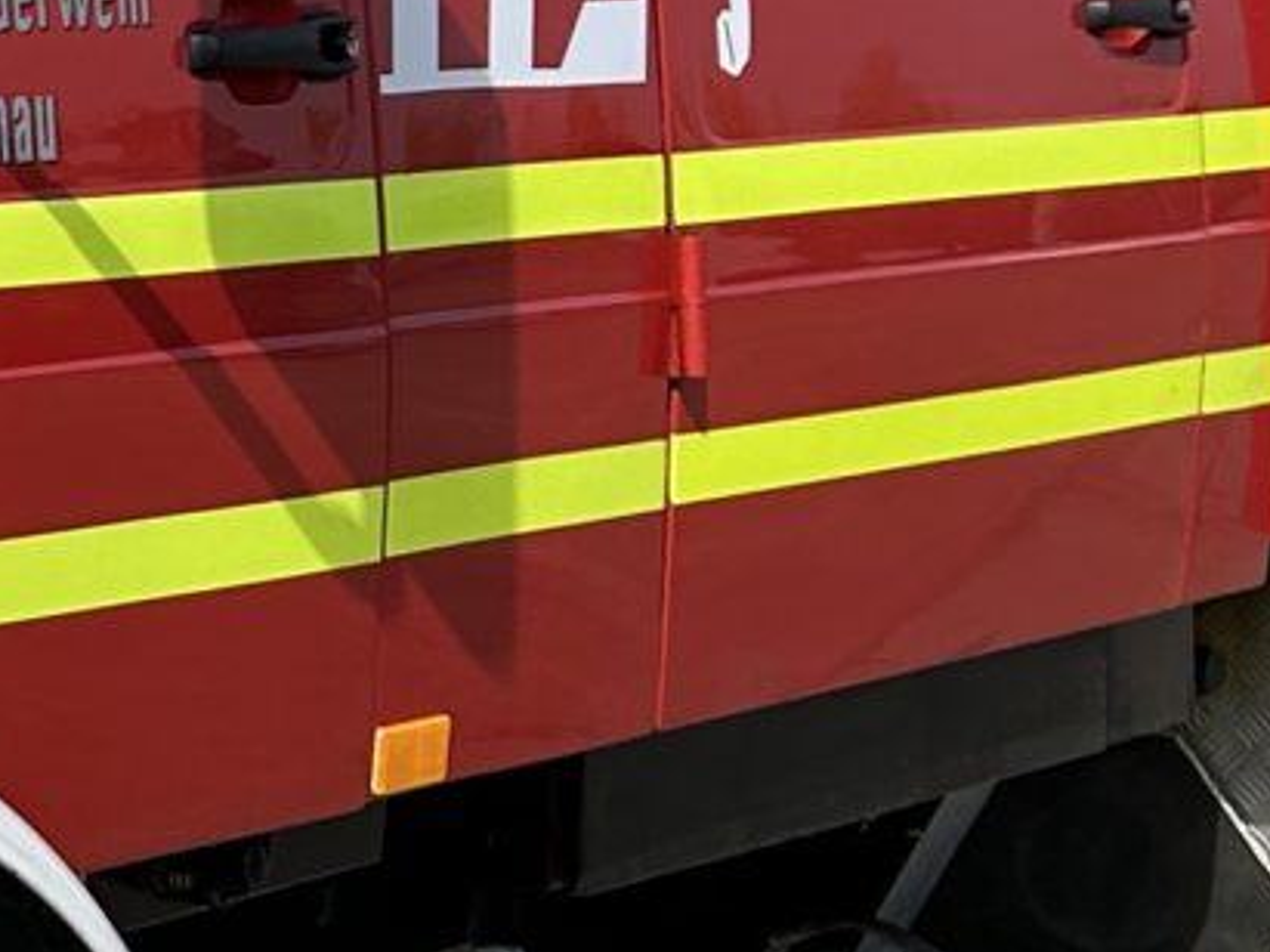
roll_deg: +0.4
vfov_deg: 9.2
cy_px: 334
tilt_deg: -2.0
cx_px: -1020
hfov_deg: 11.3
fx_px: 5942
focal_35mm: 162
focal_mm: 5.7
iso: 50
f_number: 1.5
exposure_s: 1/4444
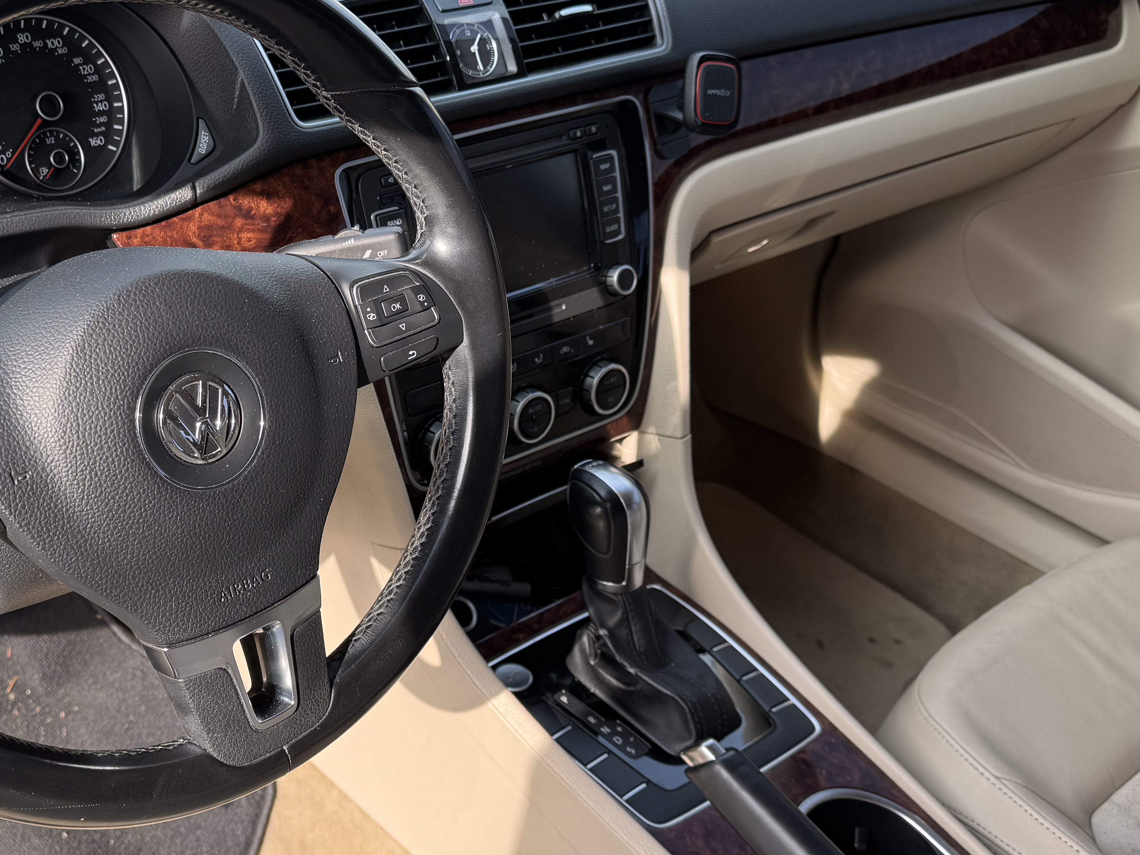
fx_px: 1350
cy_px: 453
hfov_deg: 44.8
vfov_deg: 35.1
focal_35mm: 41
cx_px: 341
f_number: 1.78
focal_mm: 6.76
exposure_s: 1/448
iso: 80
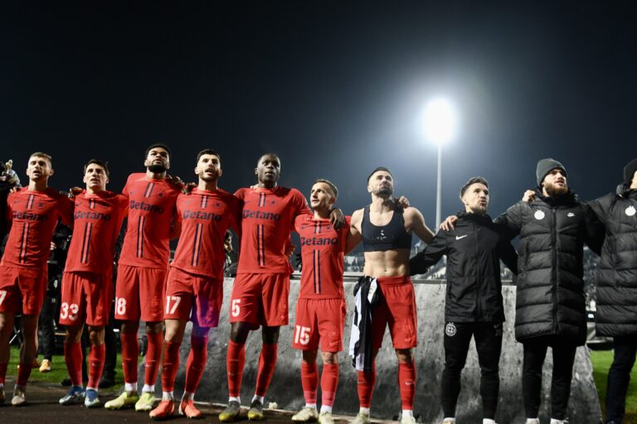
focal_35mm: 36
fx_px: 637
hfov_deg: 53.1
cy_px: 212
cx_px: 318
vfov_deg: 36.9
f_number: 4
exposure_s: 1/100
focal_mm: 24
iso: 1000
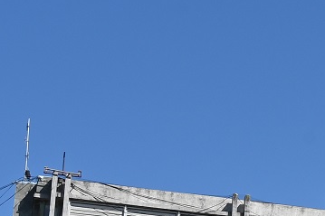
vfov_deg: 7.8
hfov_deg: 10.1
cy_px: 357
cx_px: 833
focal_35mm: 171
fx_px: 1543
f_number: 10
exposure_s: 1/250
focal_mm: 32
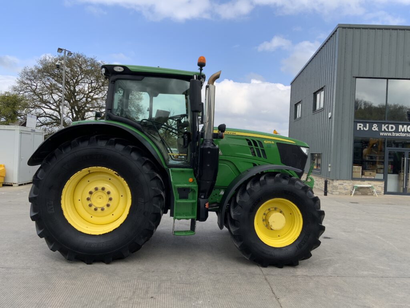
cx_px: 205
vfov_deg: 48.2
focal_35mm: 29
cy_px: 154
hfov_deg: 61.7
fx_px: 343
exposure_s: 1/1121
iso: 16
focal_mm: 3
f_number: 1.8
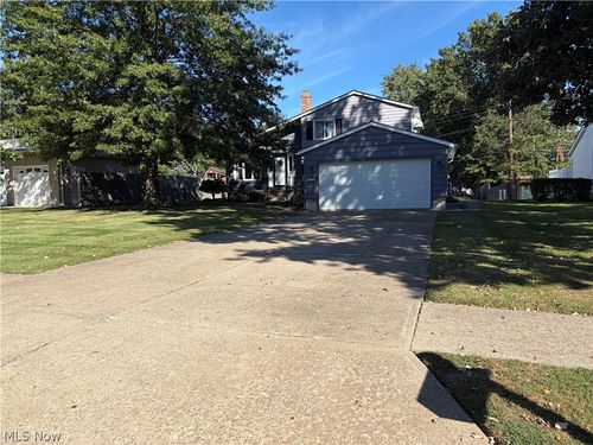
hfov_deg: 67.3
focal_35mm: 26
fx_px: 445
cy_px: 222
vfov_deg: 53.1
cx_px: 296
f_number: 1.6
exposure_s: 1/3623
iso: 50
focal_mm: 5.96
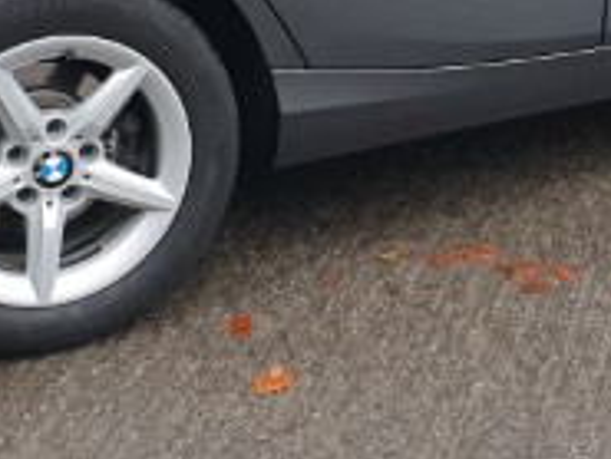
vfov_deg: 15.7
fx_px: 1590
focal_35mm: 90
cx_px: 357
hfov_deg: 21.7
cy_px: -116
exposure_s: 1/100
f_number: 2.4
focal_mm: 4.3
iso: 80
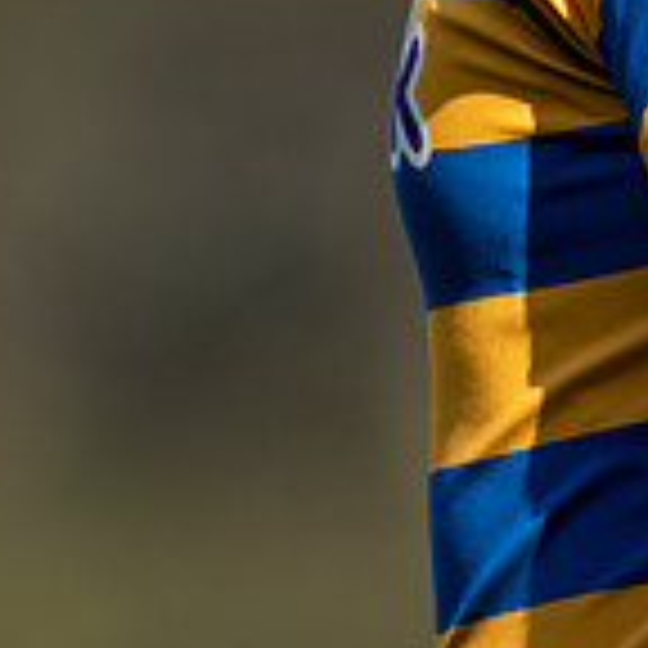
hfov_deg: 1.1
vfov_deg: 1.1
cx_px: 496
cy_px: -338
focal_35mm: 1594
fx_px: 33759
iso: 100
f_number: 2.8
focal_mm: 400
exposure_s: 1/1250
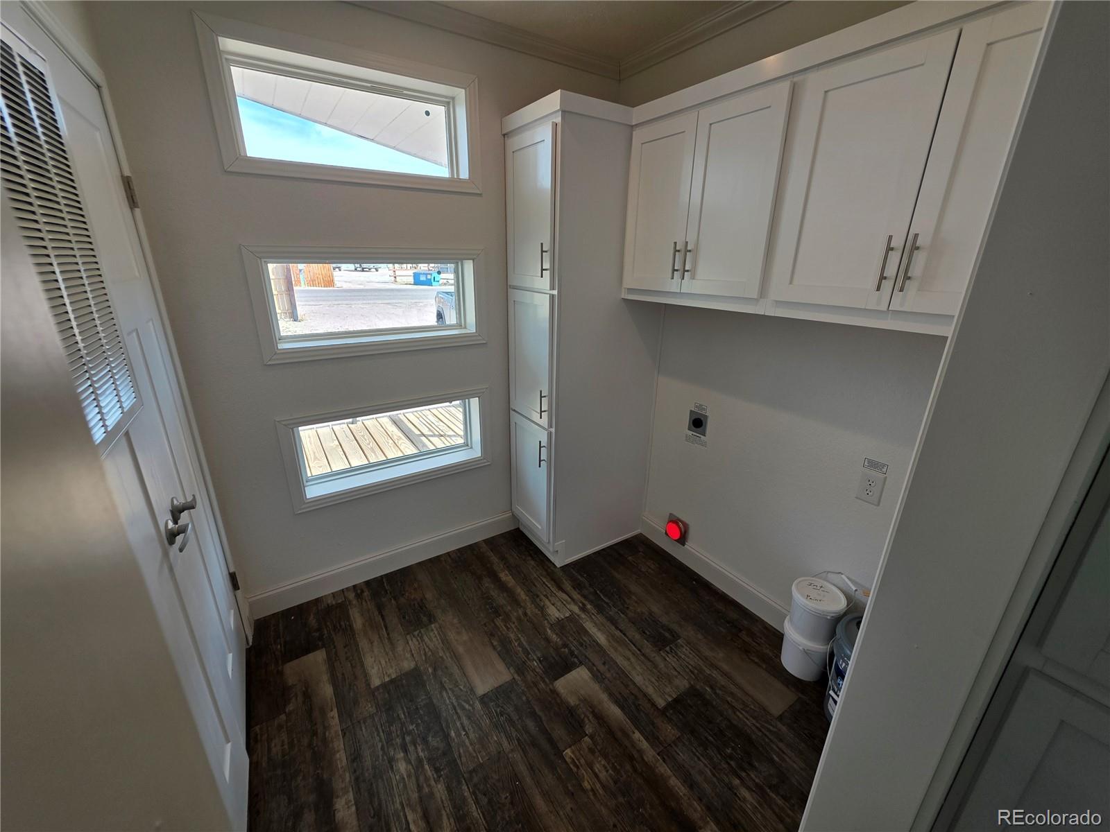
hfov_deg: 106.2
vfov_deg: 89.9
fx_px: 417
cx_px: 555
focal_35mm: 13
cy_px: 416
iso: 25
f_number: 1.9
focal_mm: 2.2
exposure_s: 1/120
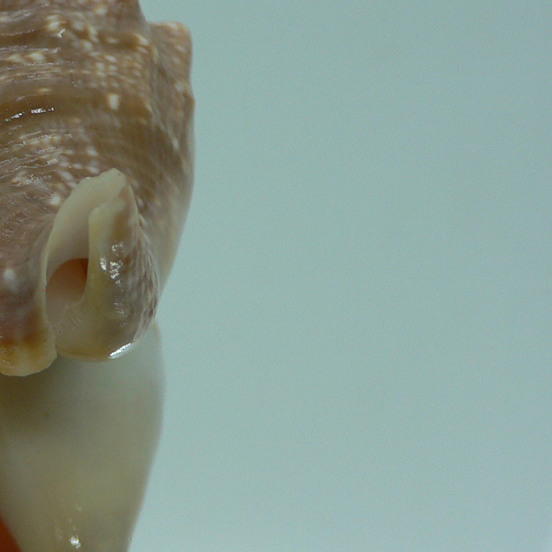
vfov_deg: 25.6
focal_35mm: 67
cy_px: 202
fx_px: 1209
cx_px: -23
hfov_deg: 24.3
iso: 80
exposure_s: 1/60
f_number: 2.8
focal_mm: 4.6
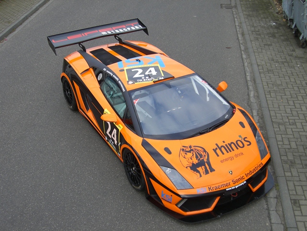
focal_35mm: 47
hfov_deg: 40.4
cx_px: 154
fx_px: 417
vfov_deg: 30.9
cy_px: 116
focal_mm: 7.6
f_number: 3
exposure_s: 1/250
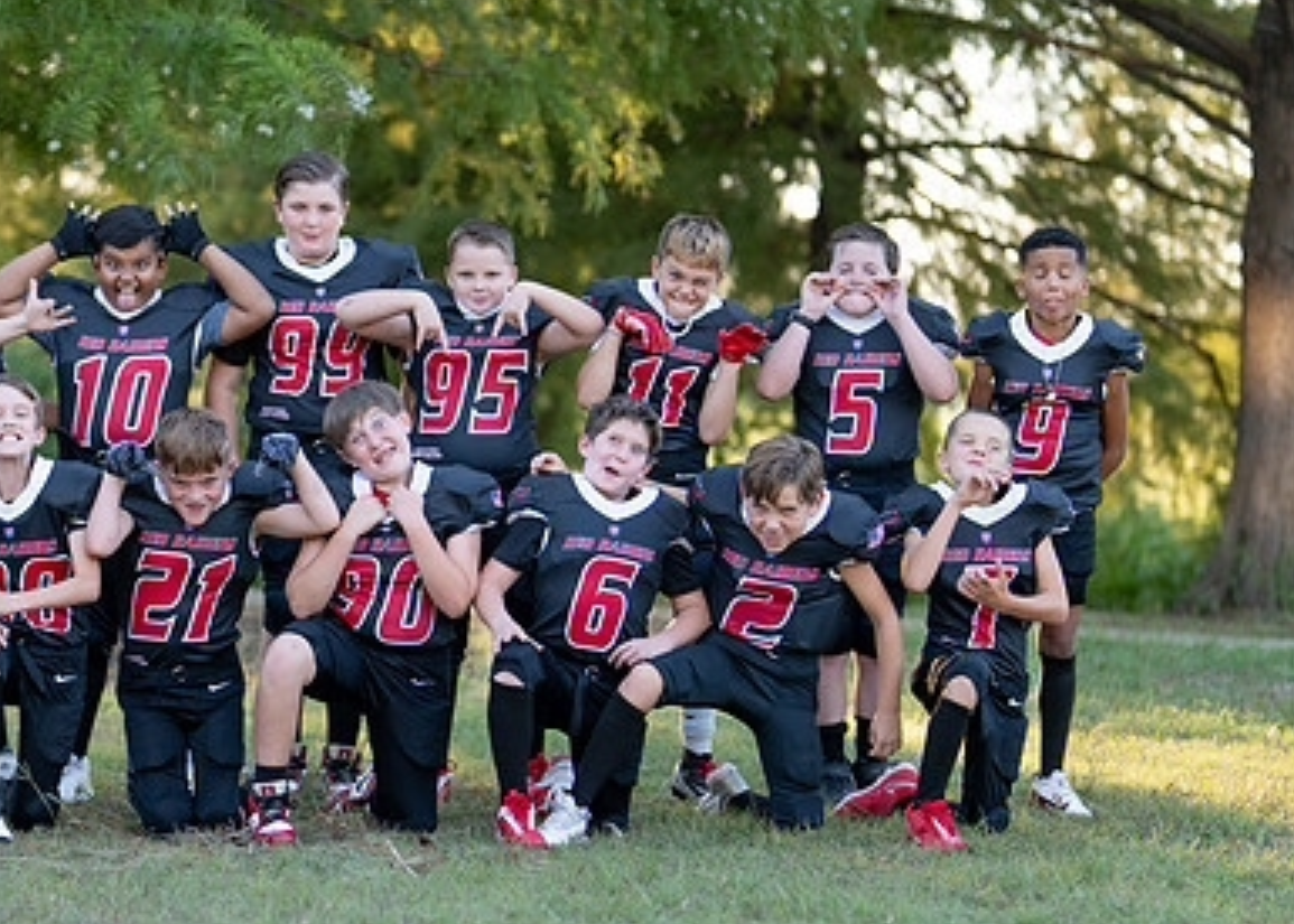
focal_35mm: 119
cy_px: 506
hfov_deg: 16.7
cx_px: 324
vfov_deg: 12.1
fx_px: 4373
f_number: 1.2
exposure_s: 1/1250
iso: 200
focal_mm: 50
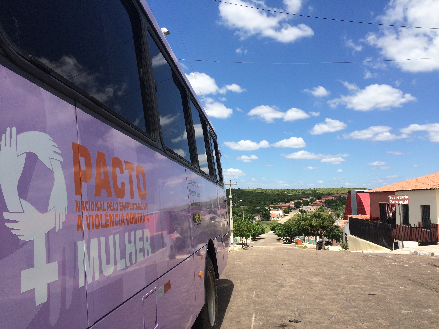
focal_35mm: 29
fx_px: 368
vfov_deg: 48.2
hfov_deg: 61.7
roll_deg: +0.7
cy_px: 164
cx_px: 220
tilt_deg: +5.6
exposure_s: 1/2564
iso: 32
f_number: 2.2
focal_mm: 4.15
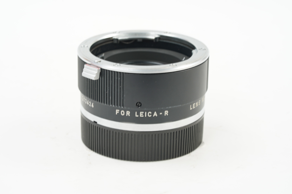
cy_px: 97
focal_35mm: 90
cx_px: 146
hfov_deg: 22.6
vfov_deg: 15.2
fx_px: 729
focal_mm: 90
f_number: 13
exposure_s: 1/1.25
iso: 200
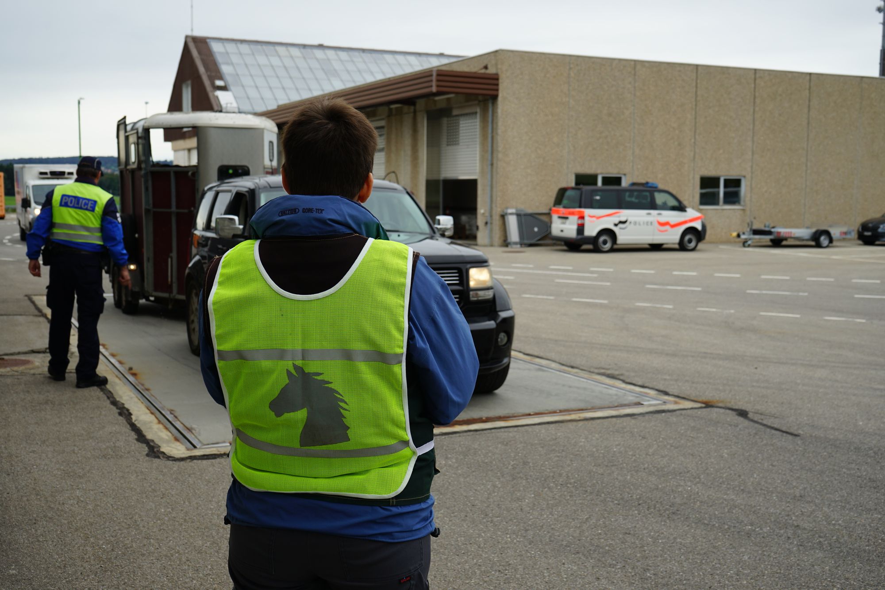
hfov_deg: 48.5
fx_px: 983
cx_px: 442
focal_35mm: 40
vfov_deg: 33.4
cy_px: 295
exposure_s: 1/80
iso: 100
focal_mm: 40
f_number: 7.1
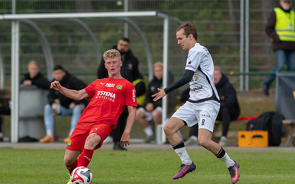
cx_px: 94
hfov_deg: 3.4
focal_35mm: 627
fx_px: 5040
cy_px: 104
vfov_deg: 2.1
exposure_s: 1/1250
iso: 1000
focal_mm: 300
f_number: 3.2
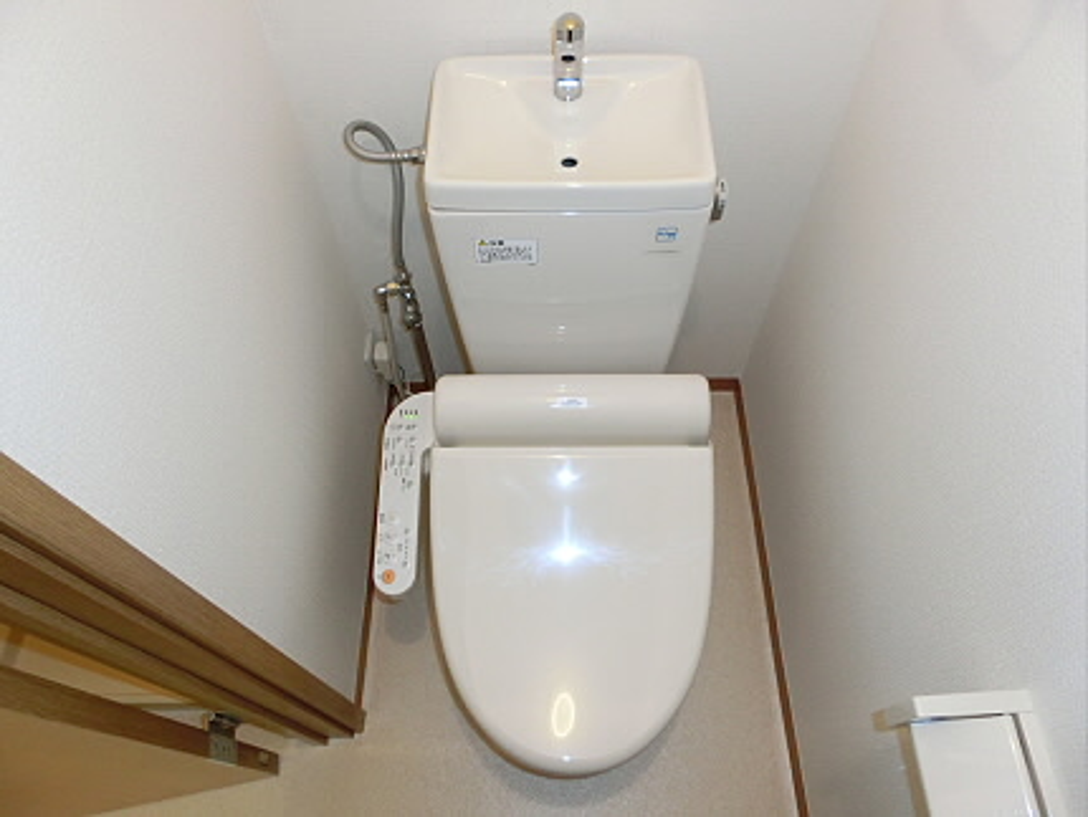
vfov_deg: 56.9
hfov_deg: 71.6
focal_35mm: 24
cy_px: 408
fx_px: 755
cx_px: 544
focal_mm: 4.24
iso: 400
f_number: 3
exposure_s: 1/60
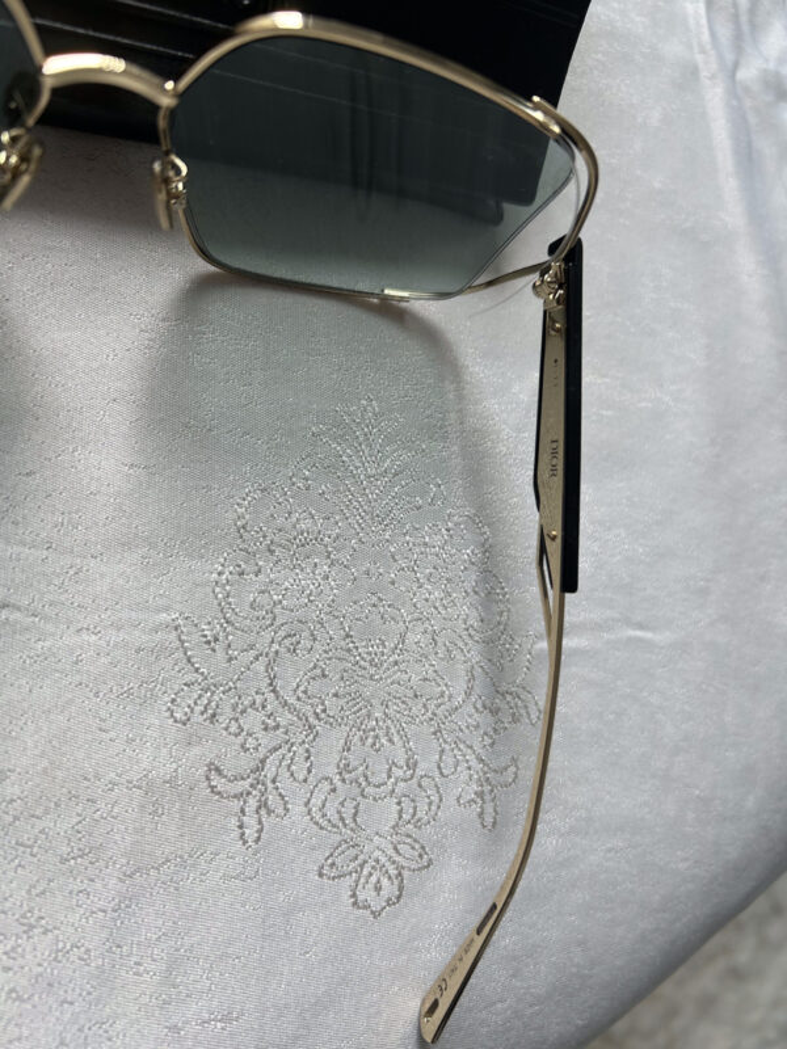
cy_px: 524
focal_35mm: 26
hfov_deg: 53.1
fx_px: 788
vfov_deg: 67.3
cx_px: 394
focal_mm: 5.7
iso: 32
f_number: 1.5
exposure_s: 1/131
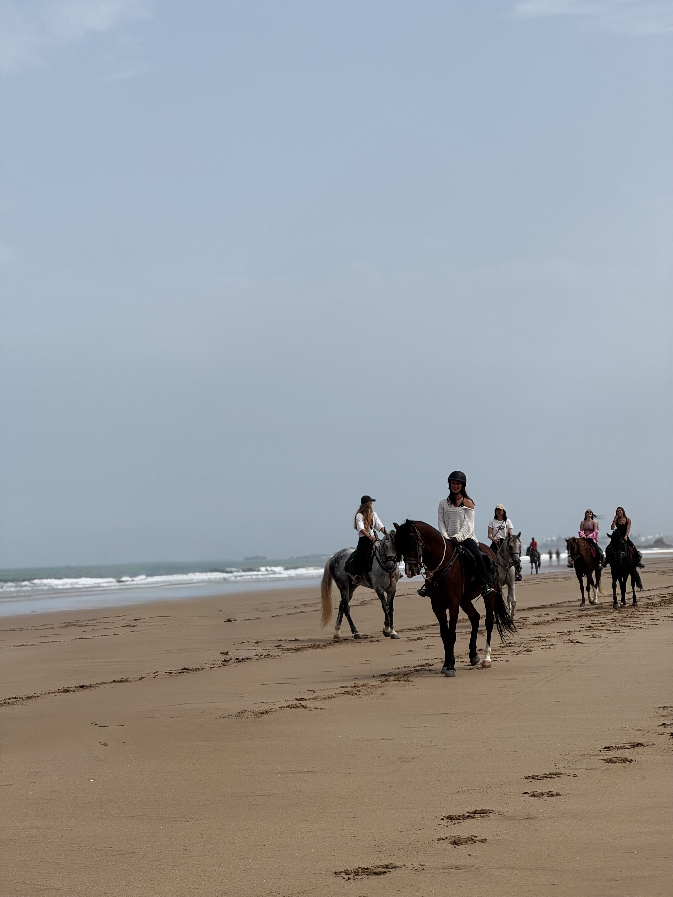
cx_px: 336
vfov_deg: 25.3
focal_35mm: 77
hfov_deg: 19.1
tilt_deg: +3.6
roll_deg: +1.6
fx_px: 1996
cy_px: 448
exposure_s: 1/1845
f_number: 2.8
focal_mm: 9
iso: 25
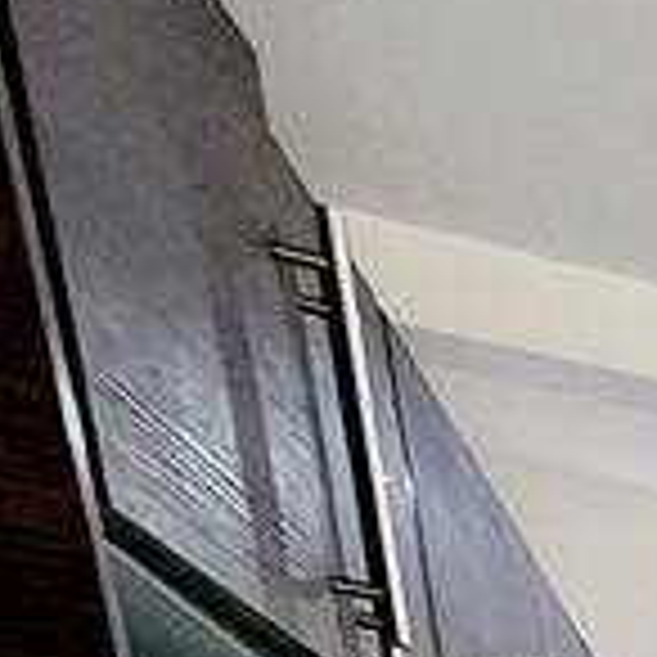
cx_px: 2387
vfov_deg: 13.3
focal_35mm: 84
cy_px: 1696
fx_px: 1804
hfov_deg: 9.1
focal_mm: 2.2
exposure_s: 1/30
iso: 400
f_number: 2.2
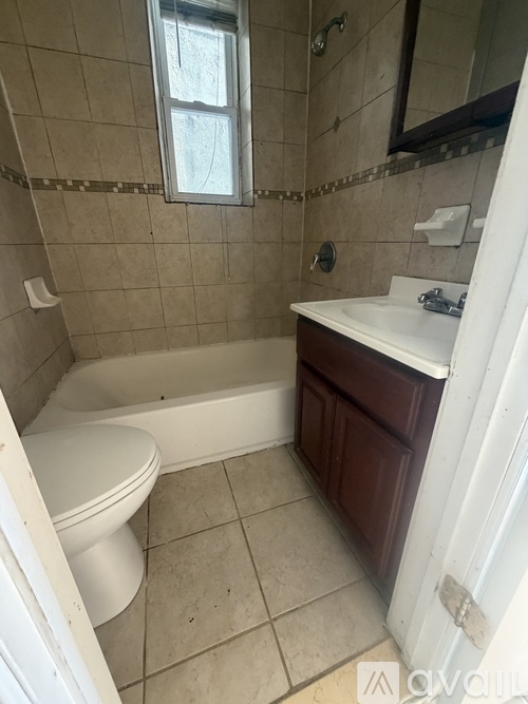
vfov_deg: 102.1
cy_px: 352
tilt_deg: -21.1
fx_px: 285
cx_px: 264
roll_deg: +0.0
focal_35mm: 14
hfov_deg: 85.7
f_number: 2.2
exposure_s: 1/60
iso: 500
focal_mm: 2.22
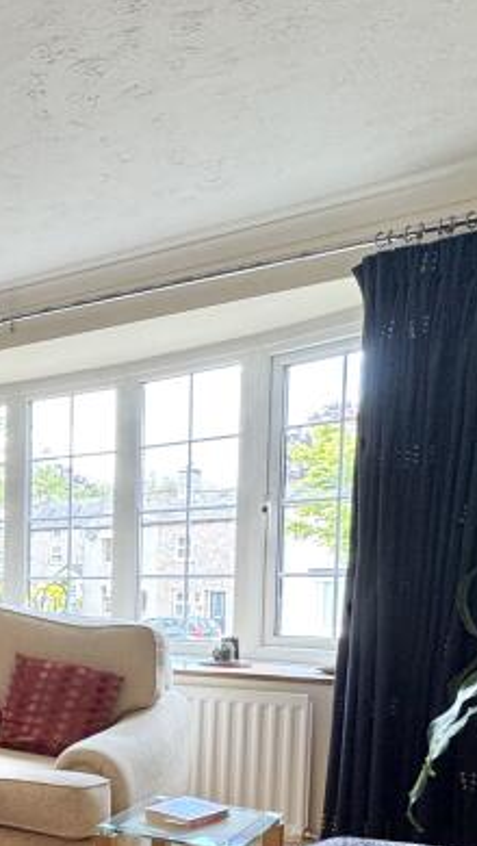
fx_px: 897
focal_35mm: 40
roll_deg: +1.1
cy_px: 651
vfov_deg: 48.2
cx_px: -230
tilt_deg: -5.4
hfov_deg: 23.9
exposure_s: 1/100
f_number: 2.2
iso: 160
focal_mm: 2.22
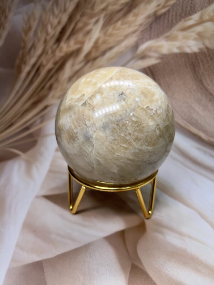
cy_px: 142
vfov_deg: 67.3
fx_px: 214
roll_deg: -0.3
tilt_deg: -27.2
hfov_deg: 53.1
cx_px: 107
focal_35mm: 26
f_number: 1.5
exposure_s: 1/486
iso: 50
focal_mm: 5.7
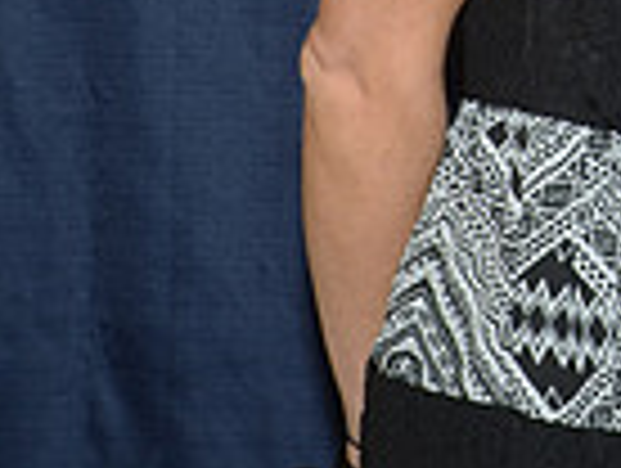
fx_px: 3037
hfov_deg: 11.0
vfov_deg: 8.5
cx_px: 1084
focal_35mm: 169
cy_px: -392
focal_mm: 28
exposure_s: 1/200
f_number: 8
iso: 160
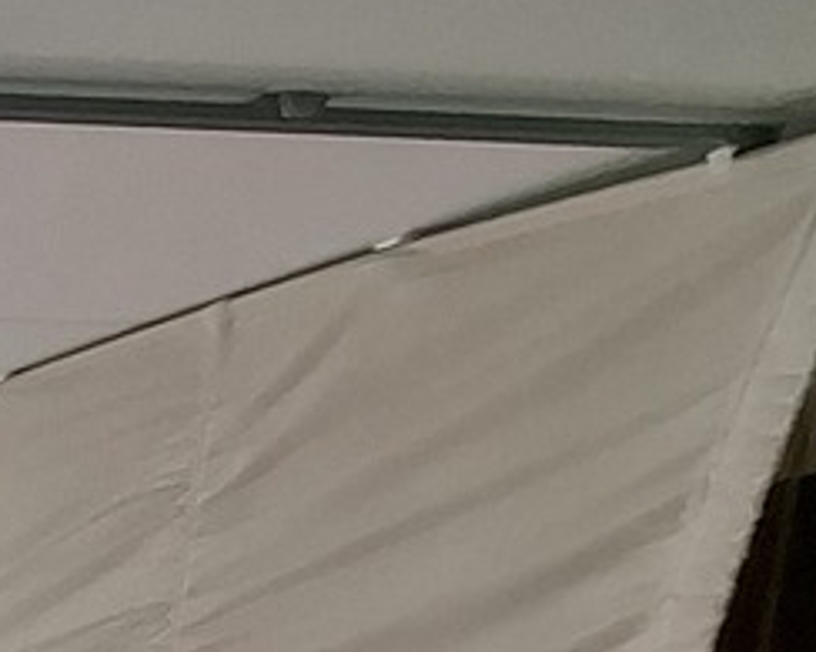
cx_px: -1435
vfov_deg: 16.1
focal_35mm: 75
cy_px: 1281
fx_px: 1811
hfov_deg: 12.8
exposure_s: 1/50
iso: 40
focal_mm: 1.74
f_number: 2.2
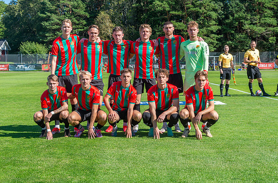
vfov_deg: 22.1
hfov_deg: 33.1
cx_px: 137
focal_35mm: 61
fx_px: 468
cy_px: 64
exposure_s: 1/800
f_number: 4
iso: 180
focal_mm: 46
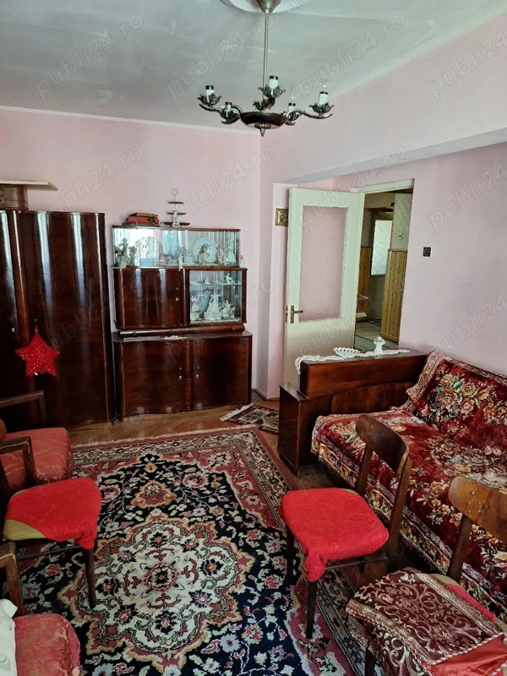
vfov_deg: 73.9
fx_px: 449
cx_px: 254
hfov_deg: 58.9
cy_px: 338
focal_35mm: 23
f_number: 1.8
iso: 250
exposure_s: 1/25
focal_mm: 5.54
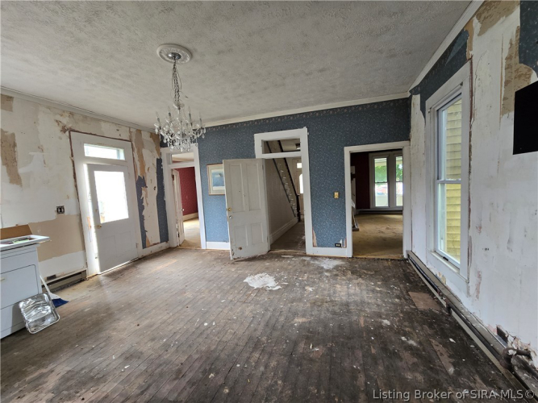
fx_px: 202
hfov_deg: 106.2
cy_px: 202
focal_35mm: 13
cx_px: 269
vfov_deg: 89.9
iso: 160
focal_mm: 2.2
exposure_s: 1/60
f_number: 2.2
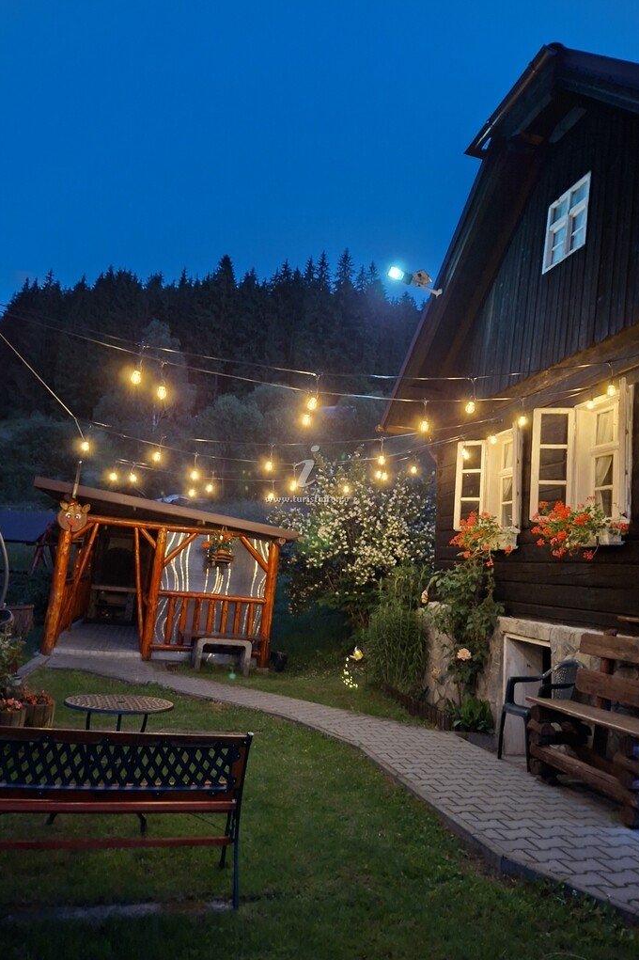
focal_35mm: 24
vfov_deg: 73.8
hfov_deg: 53.1
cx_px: 314
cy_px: 480
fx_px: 639
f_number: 1.8
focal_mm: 5.54
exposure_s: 1/20
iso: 1000
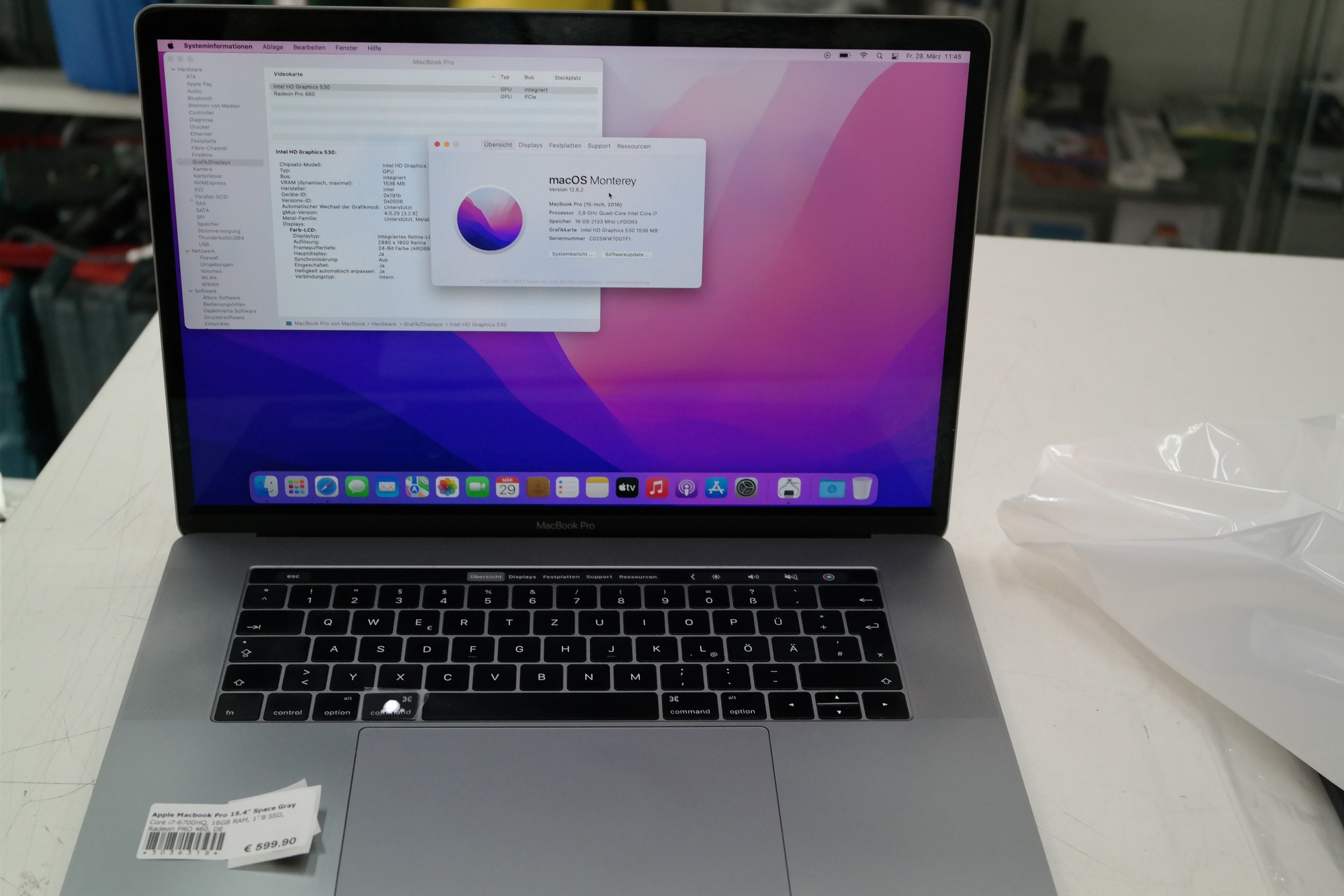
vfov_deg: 25.5
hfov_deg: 37.5
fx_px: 1978
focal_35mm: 53
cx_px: 672
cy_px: 448
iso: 1600
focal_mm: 35
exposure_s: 1/60
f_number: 4.5
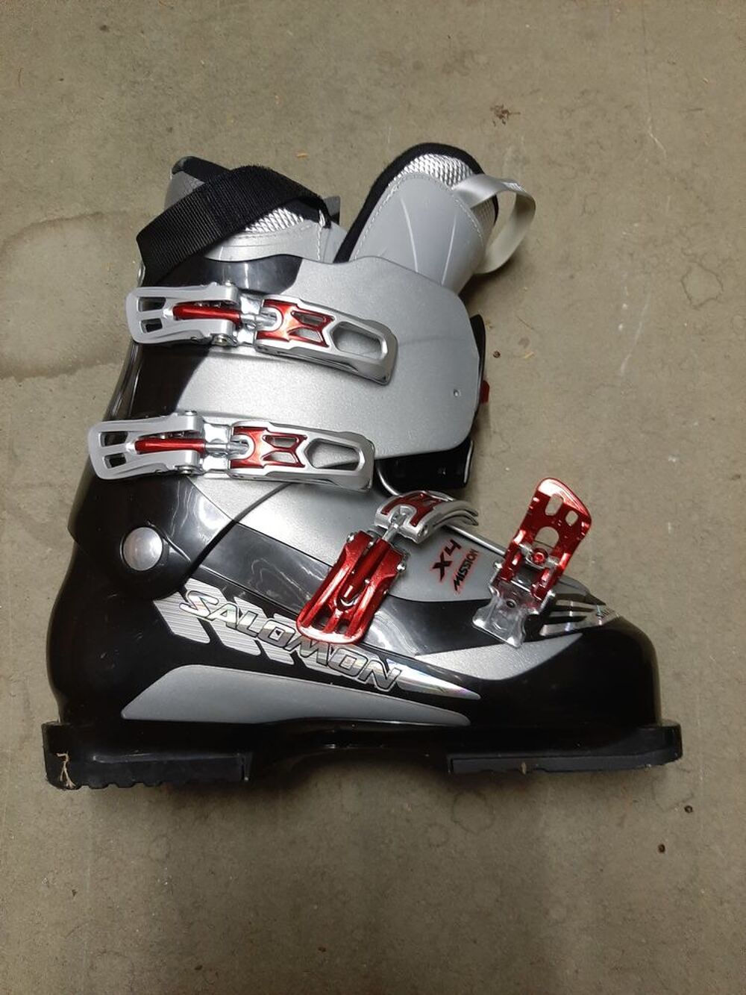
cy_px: 498
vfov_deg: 67.3
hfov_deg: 53.1
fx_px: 747
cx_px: 373
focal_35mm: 26
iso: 200
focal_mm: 3.93
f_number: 1.7
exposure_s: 1/25
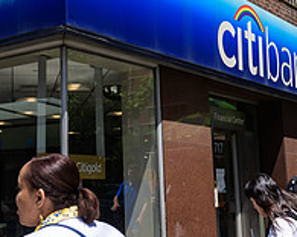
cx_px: 53
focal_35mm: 67
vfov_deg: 22.7
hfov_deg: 27.7
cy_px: 72
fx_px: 589
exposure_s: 1/2000
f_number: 4
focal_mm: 24
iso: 200
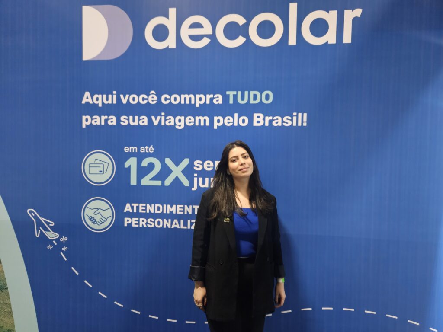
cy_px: 166
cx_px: 222
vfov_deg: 58.9
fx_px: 294
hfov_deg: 73.9
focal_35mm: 23
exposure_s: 1/40
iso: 640
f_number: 1.8
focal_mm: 5.4
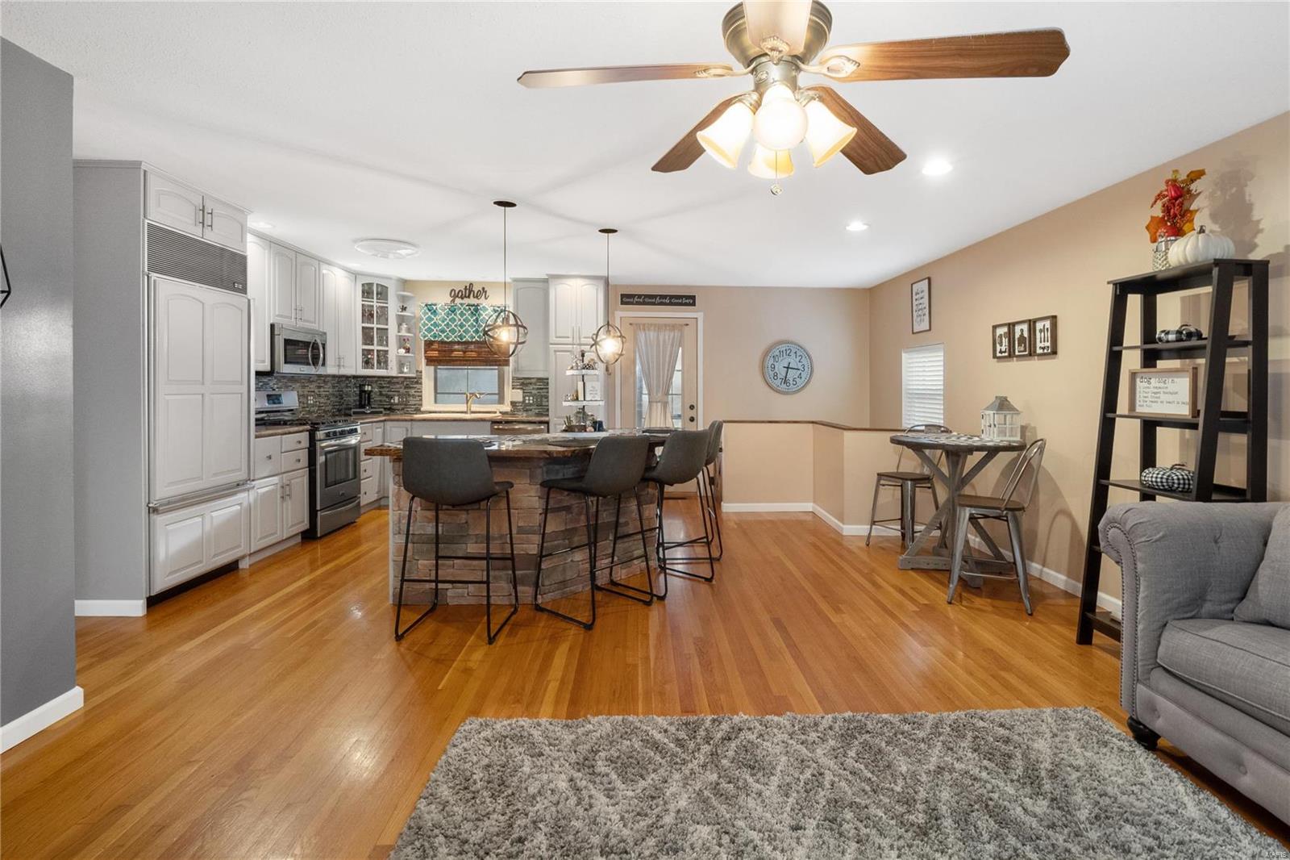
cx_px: 645
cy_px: 430
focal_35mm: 16
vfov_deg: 73.7
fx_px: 573
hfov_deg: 96.7
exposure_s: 1/1.67
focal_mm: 8
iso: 400
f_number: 8
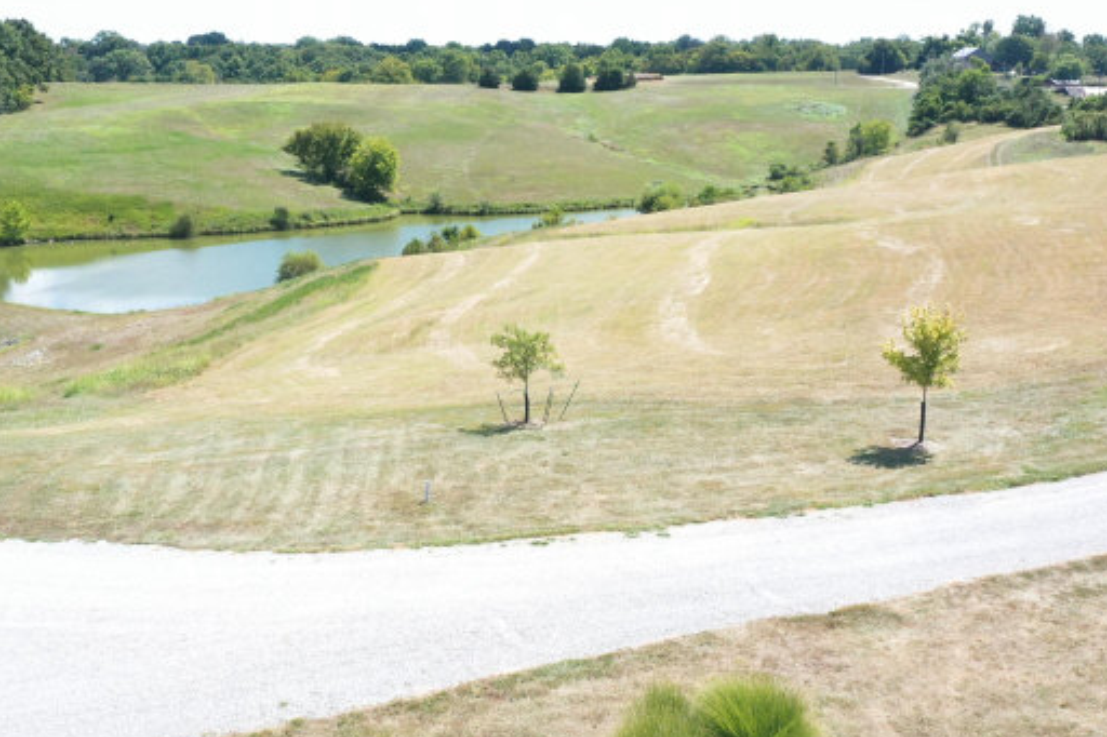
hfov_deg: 47.4
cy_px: 374
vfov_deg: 32.6
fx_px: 1260
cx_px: 512
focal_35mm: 41
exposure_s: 1/800
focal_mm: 10.26
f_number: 7.1
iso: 800
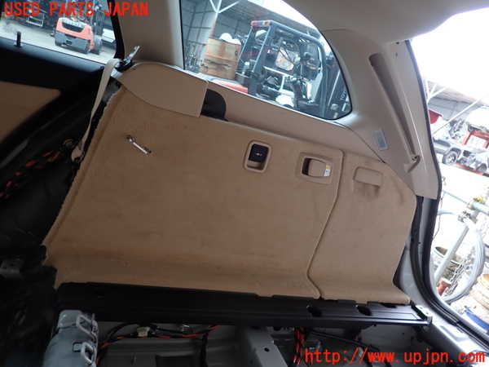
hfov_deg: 69.4
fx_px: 353
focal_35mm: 25
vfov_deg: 54.9
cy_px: 184
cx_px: 244
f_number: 2
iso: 100
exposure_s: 1/80
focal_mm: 4.5
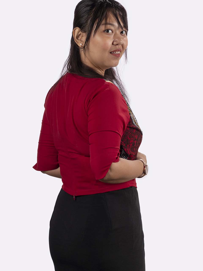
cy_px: 136
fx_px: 892
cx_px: 102
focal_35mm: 114
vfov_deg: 17.3
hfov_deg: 13.0
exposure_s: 1/250
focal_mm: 105
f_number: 9
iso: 100
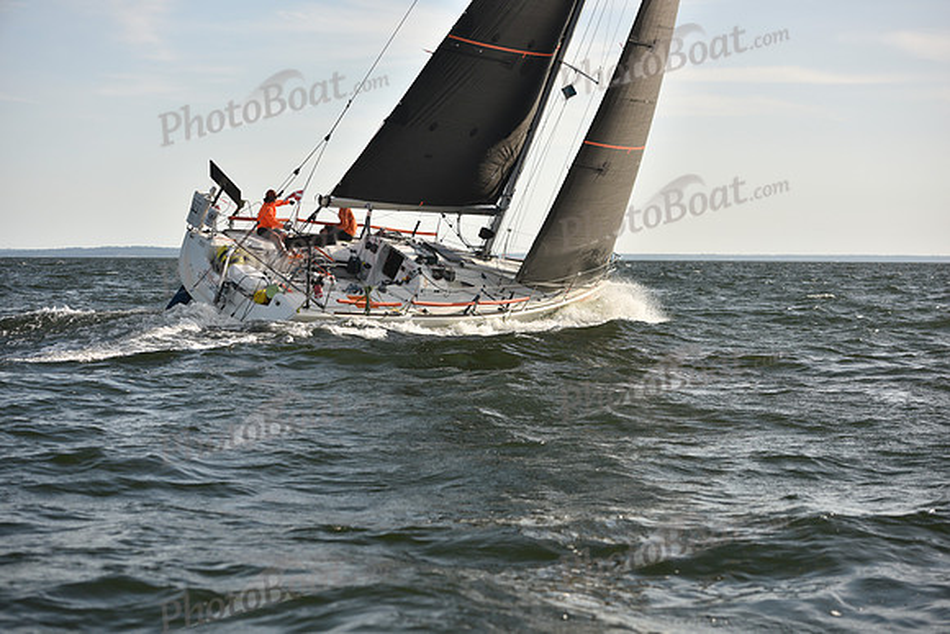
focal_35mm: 70
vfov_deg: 19.5
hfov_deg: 28.8
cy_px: 317
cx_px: 475
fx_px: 1848
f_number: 4
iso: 250
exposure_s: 1/1000
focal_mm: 70
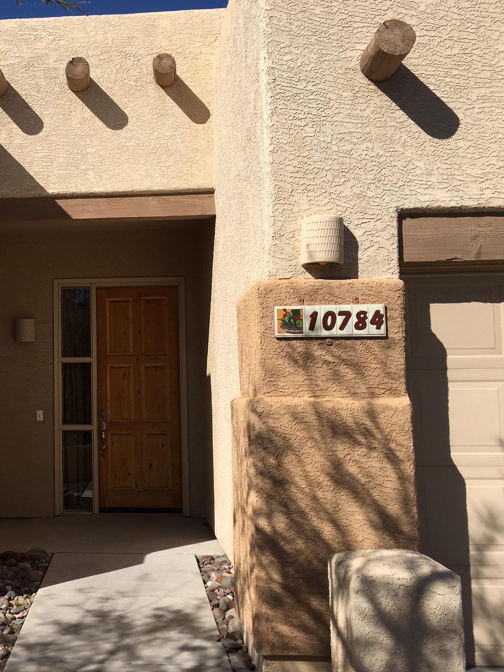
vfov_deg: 47.9
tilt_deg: +5.9
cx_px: 67
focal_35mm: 39
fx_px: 757
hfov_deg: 35.0
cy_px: 334
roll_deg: +0.5
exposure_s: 1/2747
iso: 25
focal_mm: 4.15
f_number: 2.2
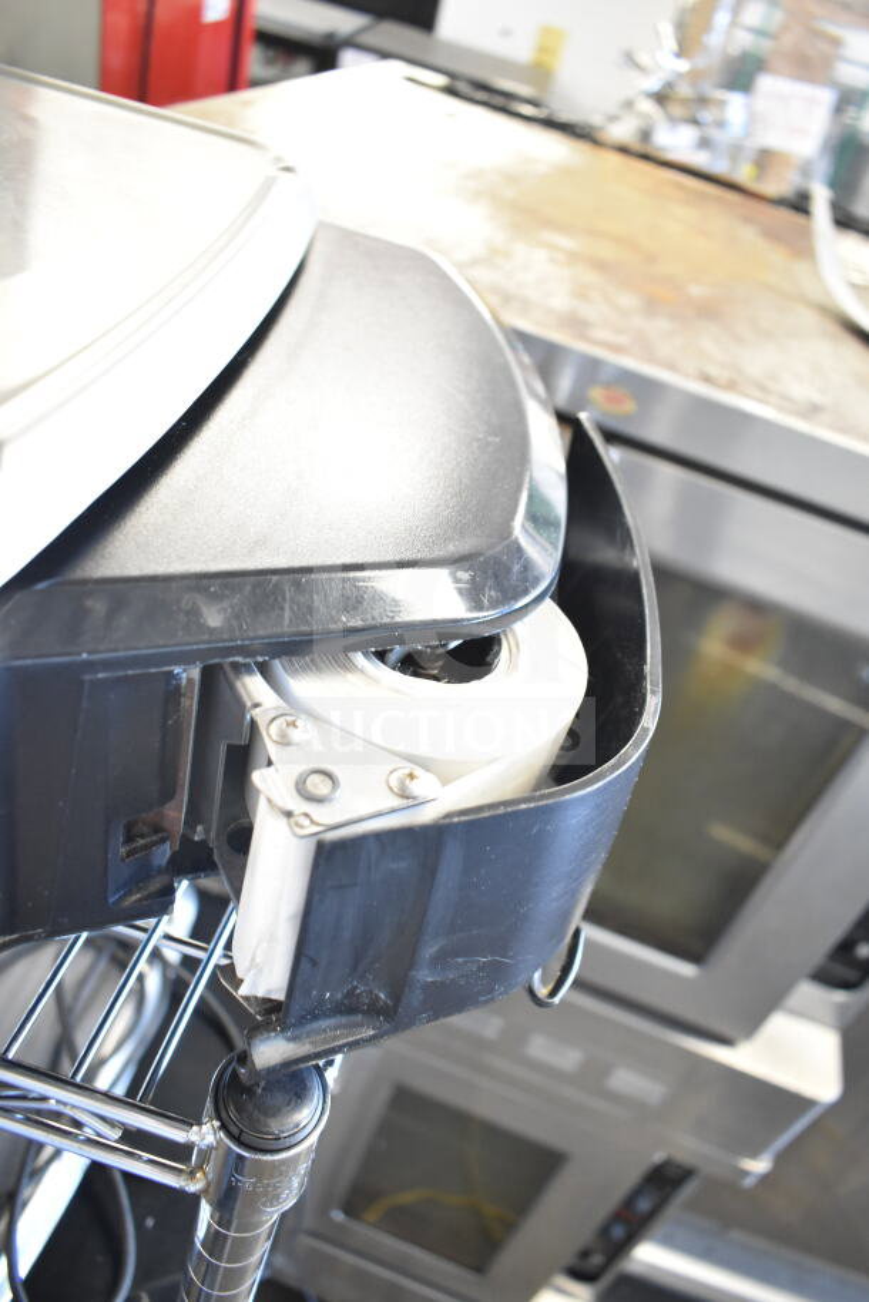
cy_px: 651
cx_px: 434
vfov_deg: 67.4
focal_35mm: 27
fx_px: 977
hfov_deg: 48.0
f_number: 3.5
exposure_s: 1/40
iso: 1600
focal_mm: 18
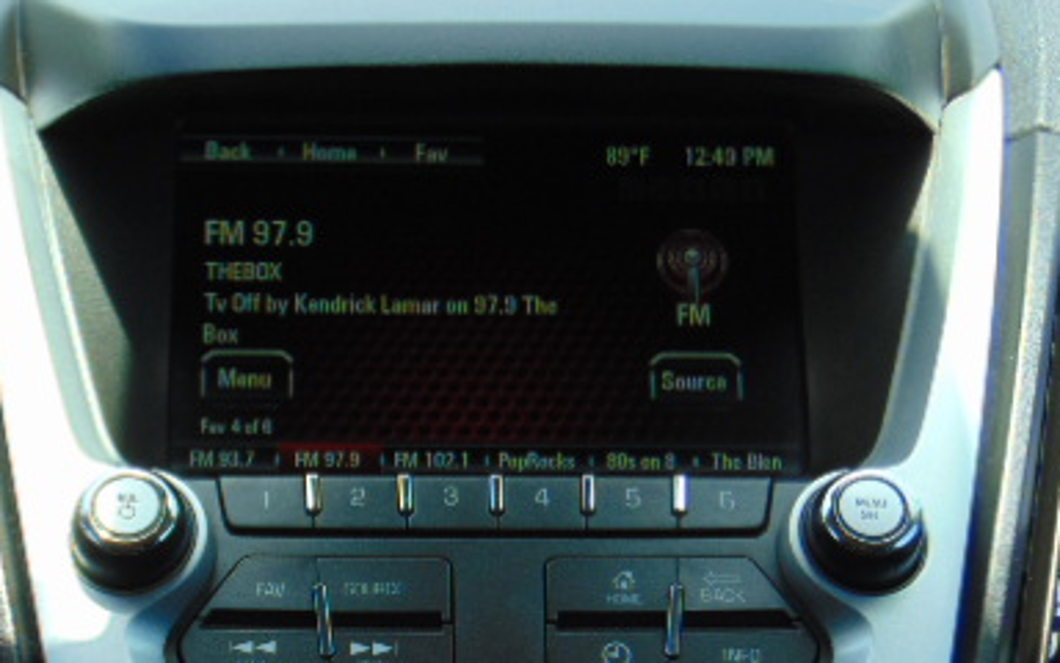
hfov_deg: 19.6
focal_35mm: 106
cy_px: 580
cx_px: 502
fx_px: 3062
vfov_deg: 12.3
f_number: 3.6
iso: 80
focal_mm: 10.8
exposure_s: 1/200
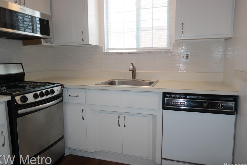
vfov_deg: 51.3
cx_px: 121
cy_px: 83
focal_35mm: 25
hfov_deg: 71.5
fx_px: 171
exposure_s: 1/60
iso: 200
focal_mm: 16
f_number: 2.4
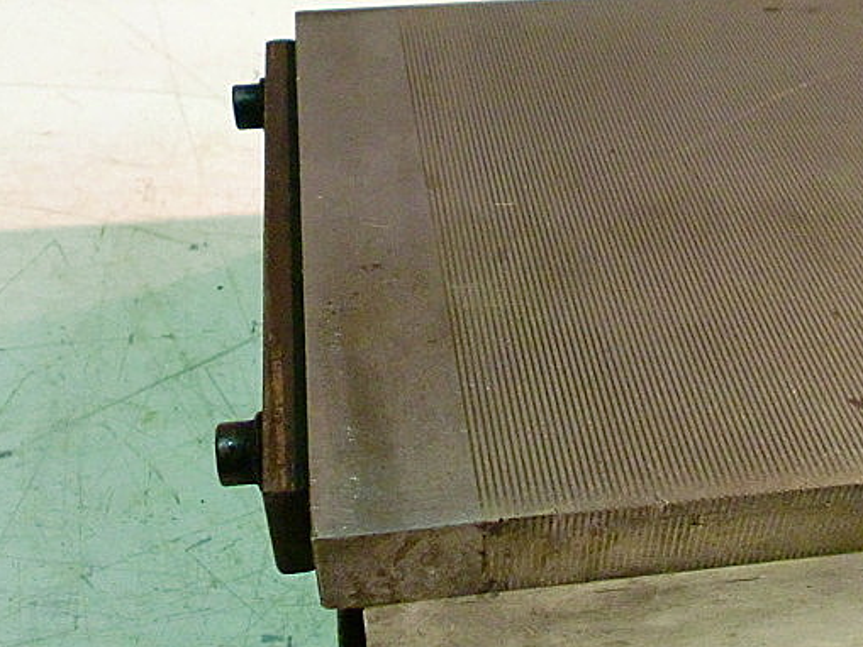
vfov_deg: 32.9
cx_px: 482
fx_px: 1097
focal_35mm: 44
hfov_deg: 42.9
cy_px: 337
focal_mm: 6.3
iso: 1250
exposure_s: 1/60
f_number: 3.1
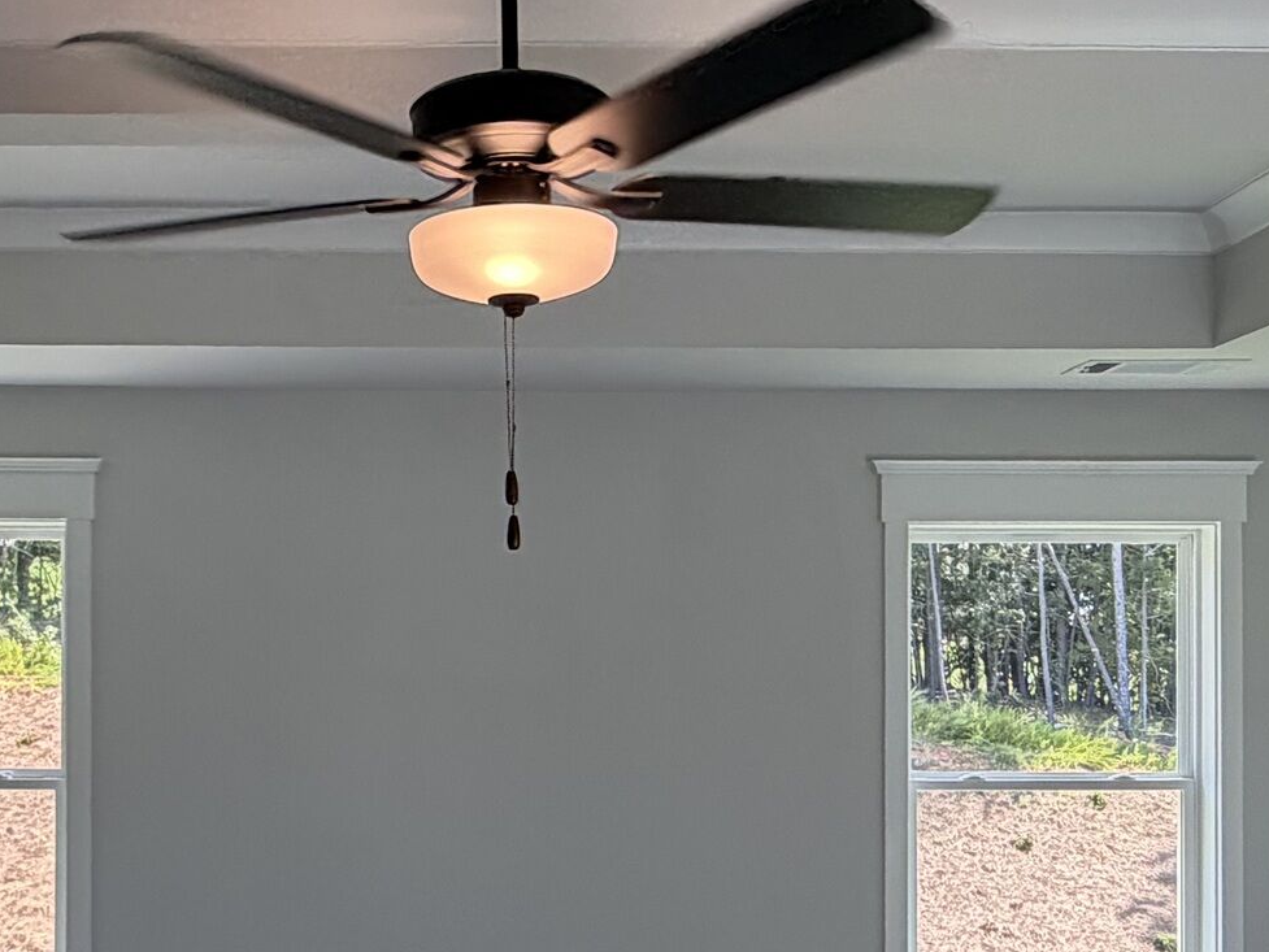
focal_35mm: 44
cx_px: 452
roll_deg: +0.5
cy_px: 661
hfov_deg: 42.5
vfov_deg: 32.5
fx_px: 1613
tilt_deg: +1.8
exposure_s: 1/120
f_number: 2.2
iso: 64
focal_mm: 2.22
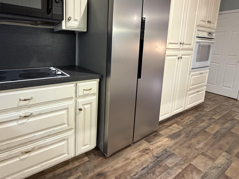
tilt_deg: -9.3
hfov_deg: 81.0
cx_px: 99
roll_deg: -1.9
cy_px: 66
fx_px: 138
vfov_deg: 64.9
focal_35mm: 20
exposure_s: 1/60
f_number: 2.2
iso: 640
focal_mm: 2.22
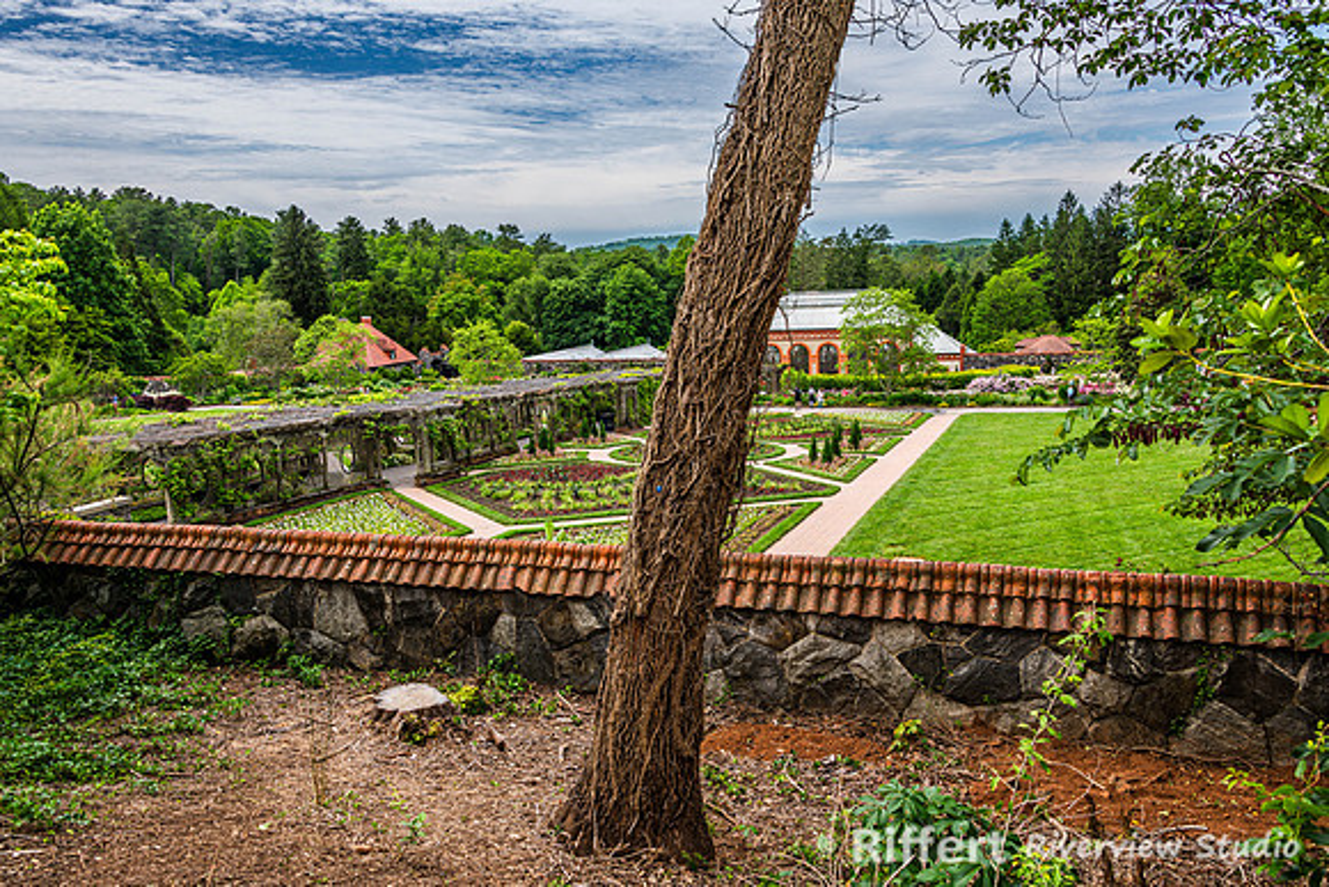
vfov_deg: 46.4
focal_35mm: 28
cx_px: 664
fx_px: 1034
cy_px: 444
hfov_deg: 65.5
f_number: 8
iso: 64
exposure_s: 1/160
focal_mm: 28
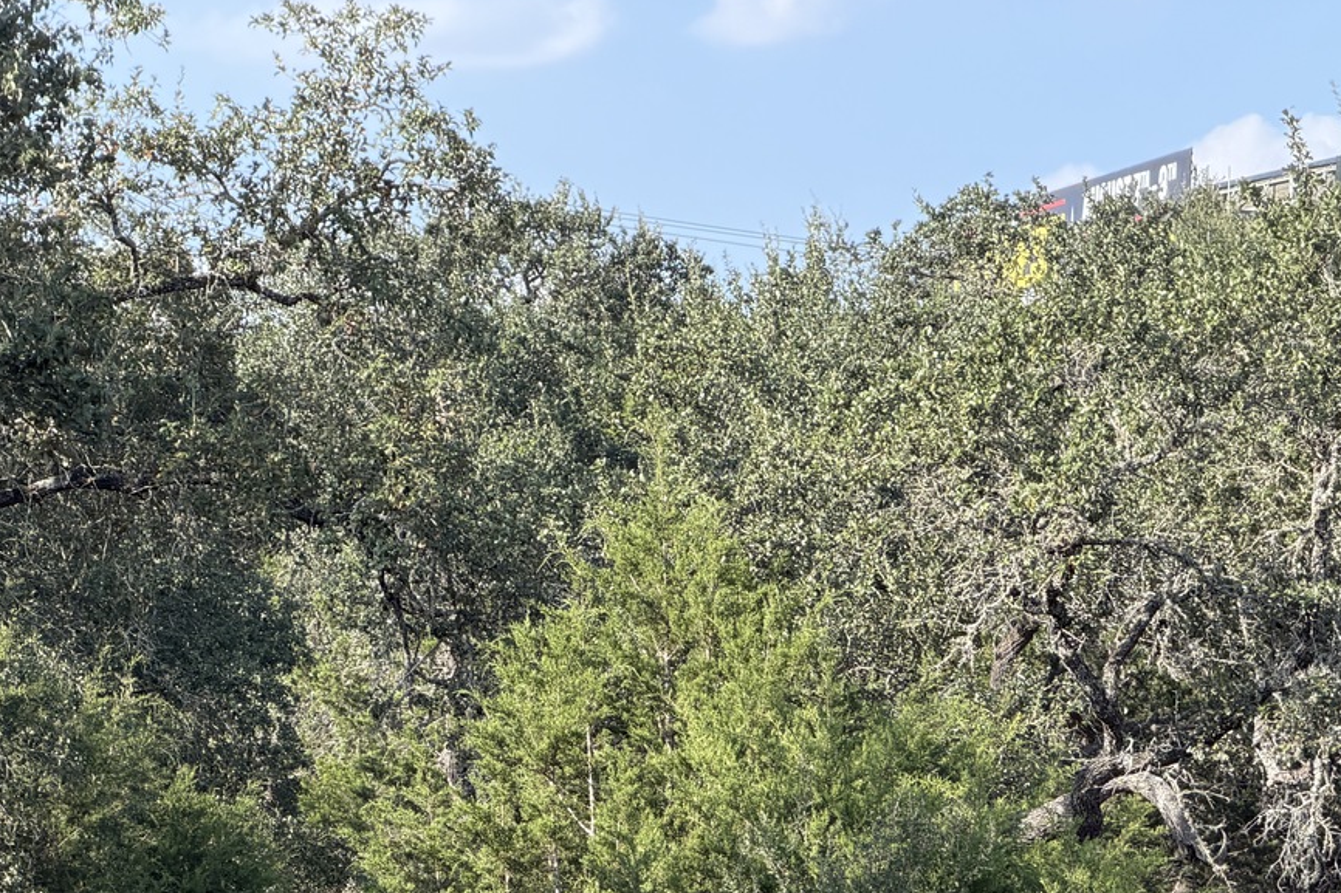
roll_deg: -0.4
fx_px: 6443
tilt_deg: +0.6
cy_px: 819
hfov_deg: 11.8
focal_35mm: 173
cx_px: 266
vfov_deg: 7.9
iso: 50
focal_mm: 16.89
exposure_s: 1/265
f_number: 2.8
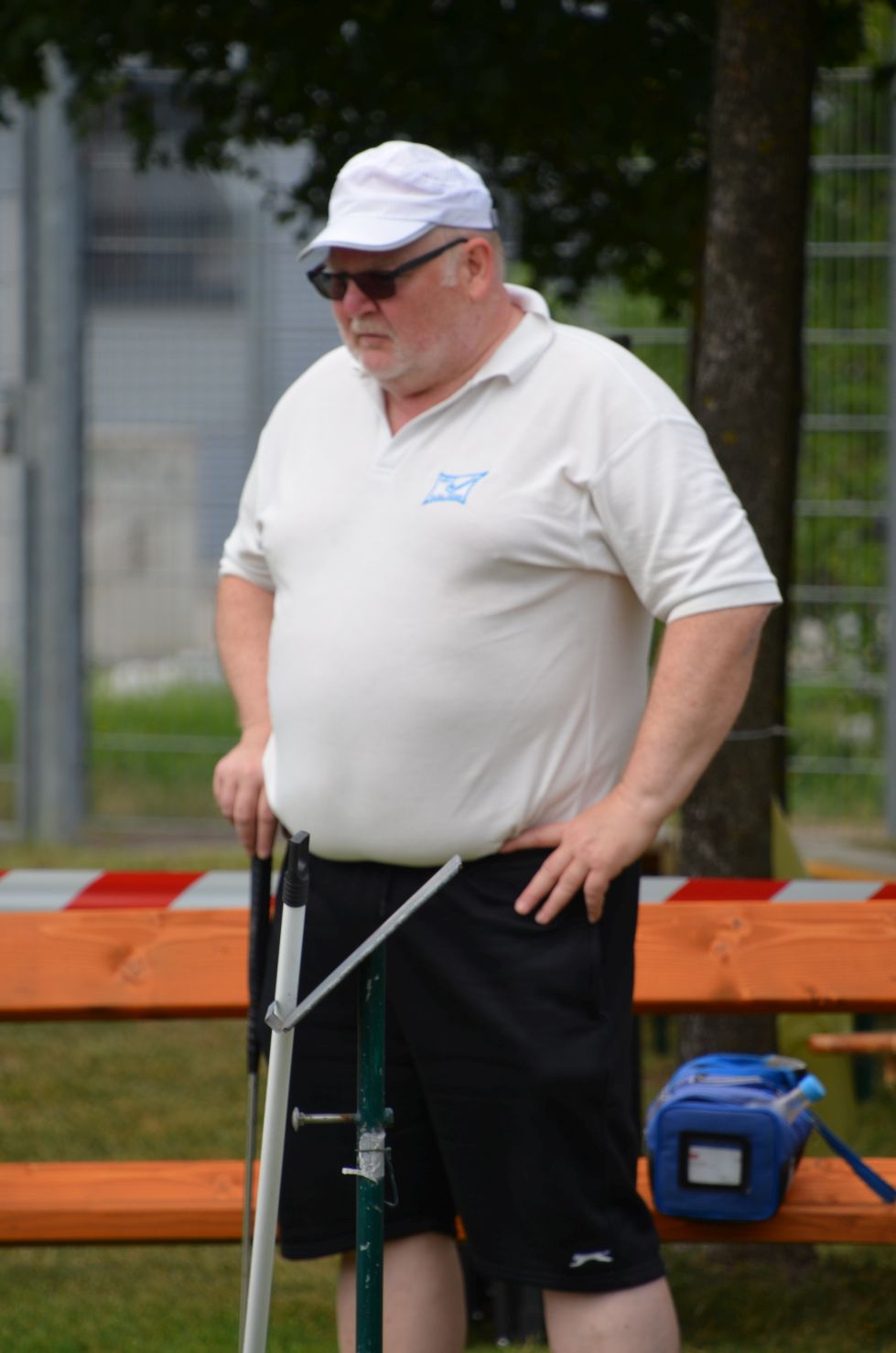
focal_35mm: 450
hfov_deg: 3.0
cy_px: 676
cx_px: 448
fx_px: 16874
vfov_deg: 4.6
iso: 100
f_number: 9
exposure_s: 1/200
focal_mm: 300
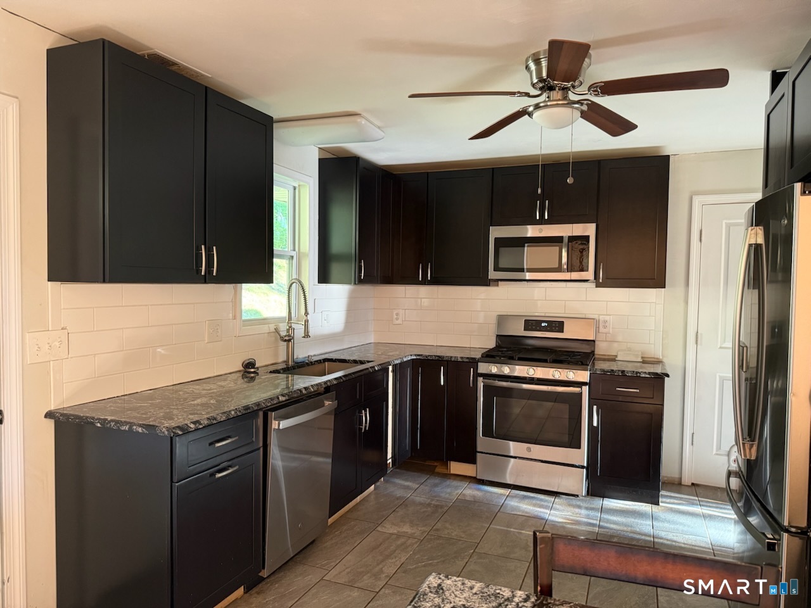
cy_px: 304
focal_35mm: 24
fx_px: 562
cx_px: 406
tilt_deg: -2.6
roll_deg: -0.5
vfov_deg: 56.8
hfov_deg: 71.6
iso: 320
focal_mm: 6.76
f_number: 1.78
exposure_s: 1/60
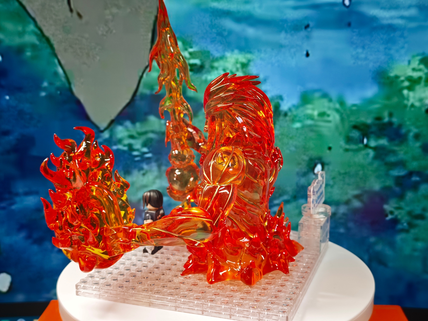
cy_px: 160
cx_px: 214
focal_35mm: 46
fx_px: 569
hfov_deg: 41.2
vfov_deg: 31.5
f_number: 1.67
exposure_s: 1/100
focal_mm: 6.62
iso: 50
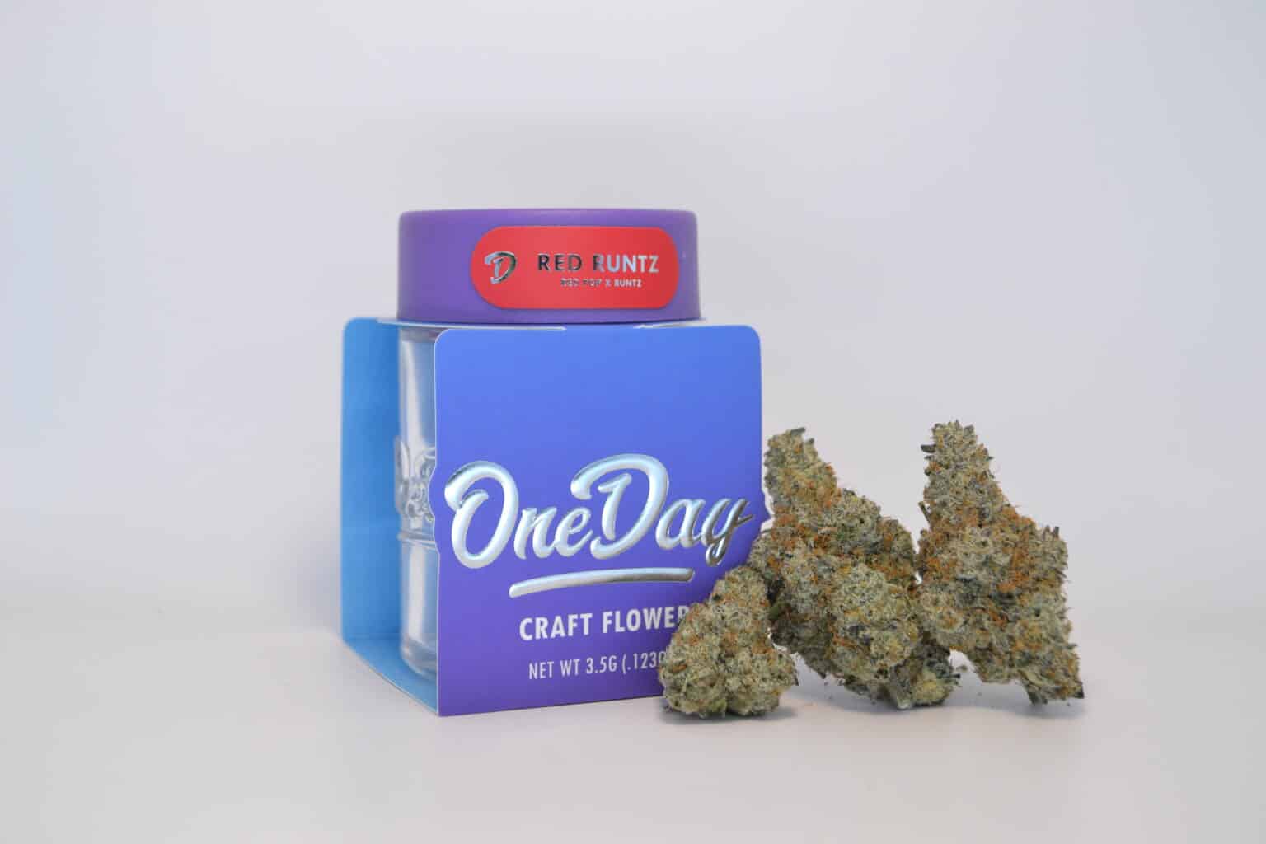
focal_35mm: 51
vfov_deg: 26.5
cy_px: 422
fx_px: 1793
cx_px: 633
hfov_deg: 38.9
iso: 360
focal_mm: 34
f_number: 5.6
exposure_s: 1/125
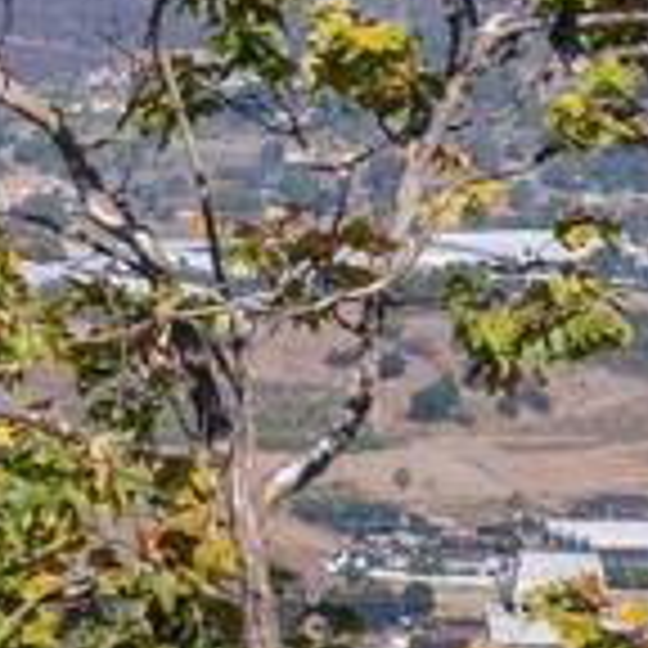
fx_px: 8959
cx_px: -1251
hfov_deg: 4.0
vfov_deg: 4.1
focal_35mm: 423
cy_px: -153
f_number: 10
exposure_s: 1/125
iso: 500
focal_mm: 70
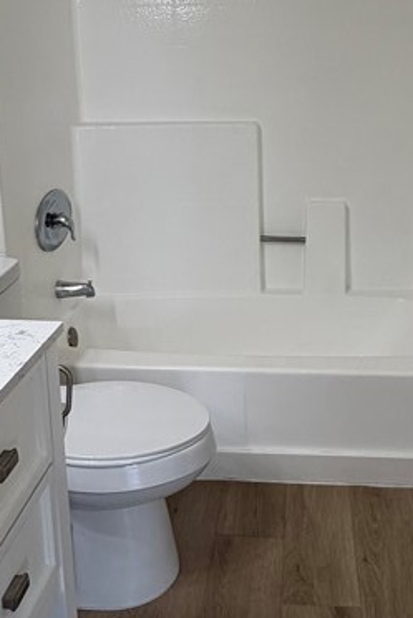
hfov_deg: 33.3
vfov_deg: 47.7
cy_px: 209
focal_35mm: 40
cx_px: 245
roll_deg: +0.4
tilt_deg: -12.6
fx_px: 688
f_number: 2.2
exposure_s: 1/120
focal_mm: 2.22
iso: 160
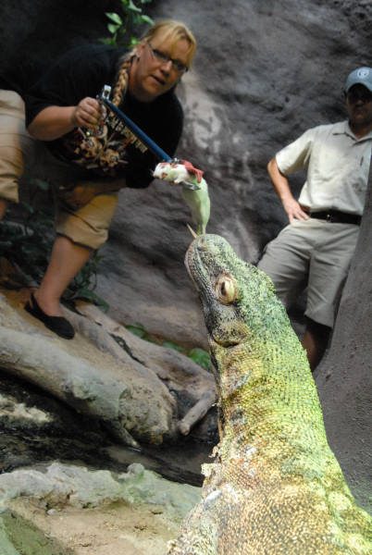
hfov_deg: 32.0
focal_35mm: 42
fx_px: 649
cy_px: 278
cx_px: 186
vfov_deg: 46.3
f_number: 6.3
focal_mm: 28
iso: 1600
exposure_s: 1/160
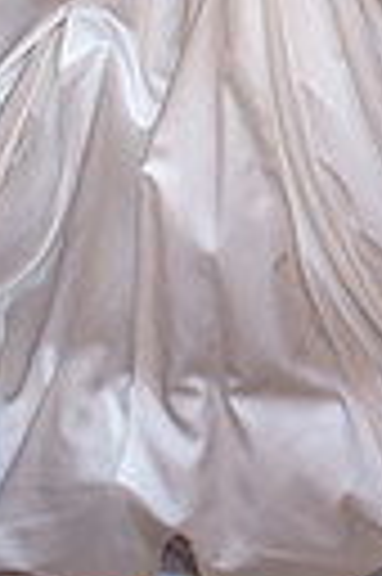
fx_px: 1963
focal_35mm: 123
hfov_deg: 11.0
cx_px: 362
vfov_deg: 15.1
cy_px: -360
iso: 100
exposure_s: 1/160
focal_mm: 35
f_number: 2.2
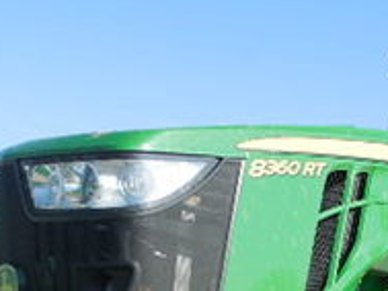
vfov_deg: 19.5
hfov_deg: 25.6
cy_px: 334
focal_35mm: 72
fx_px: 808
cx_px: 396
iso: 125
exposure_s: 1/800
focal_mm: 4.5
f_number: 3.3
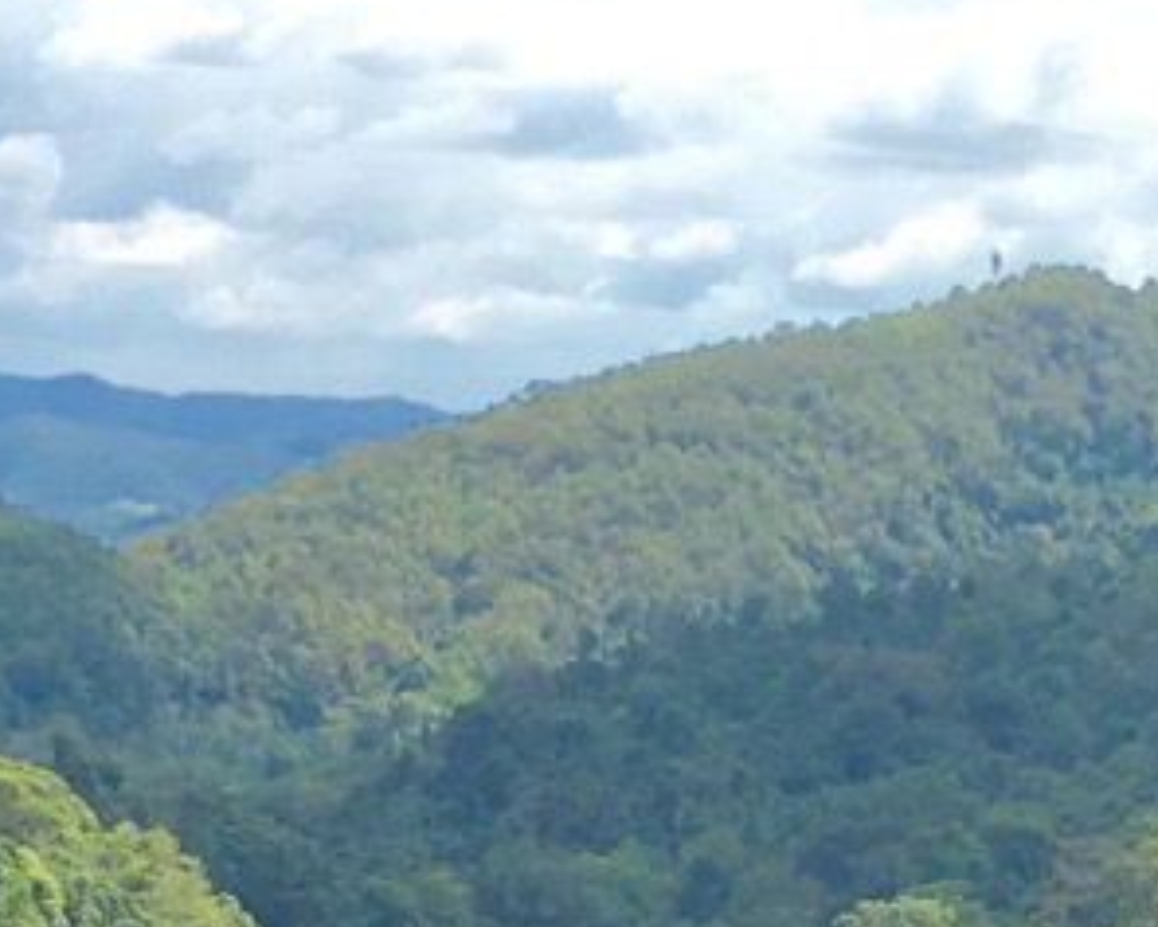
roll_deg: -3.2
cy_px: 1600
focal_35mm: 153
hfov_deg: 12.6
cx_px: 806
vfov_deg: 9.7
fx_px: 5245
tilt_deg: -10.8
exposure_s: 1/1054
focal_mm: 4.15
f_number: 2.2
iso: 25
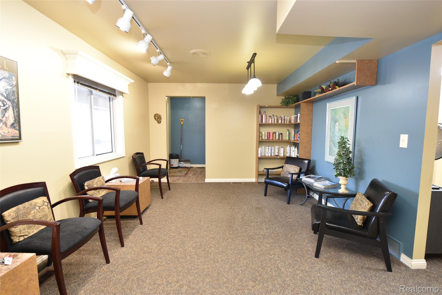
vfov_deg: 72.1
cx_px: 221
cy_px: 148
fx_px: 203
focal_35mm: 16
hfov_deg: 94.9
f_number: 4.5
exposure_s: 1/8
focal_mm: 11
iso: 250
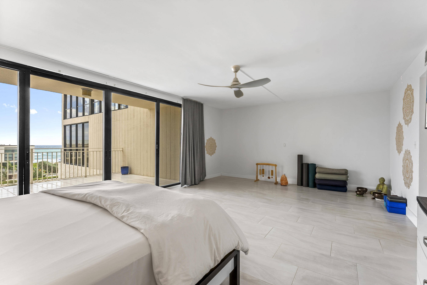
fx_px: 178
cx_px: 226
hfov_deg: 100.3
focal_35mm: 15
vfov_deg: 77.2
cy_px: 153
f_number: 9
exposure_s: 1/6
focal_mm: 14
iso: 640
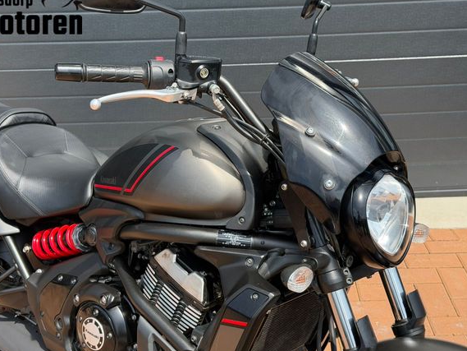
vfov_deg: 27.0
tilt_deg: -22.6
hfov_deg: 35.5
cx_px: 240
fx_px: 729
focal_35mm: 54
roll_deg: +2.8
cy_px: 177
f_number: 1.78
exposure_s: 1/2146
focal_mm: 6.76
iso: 100
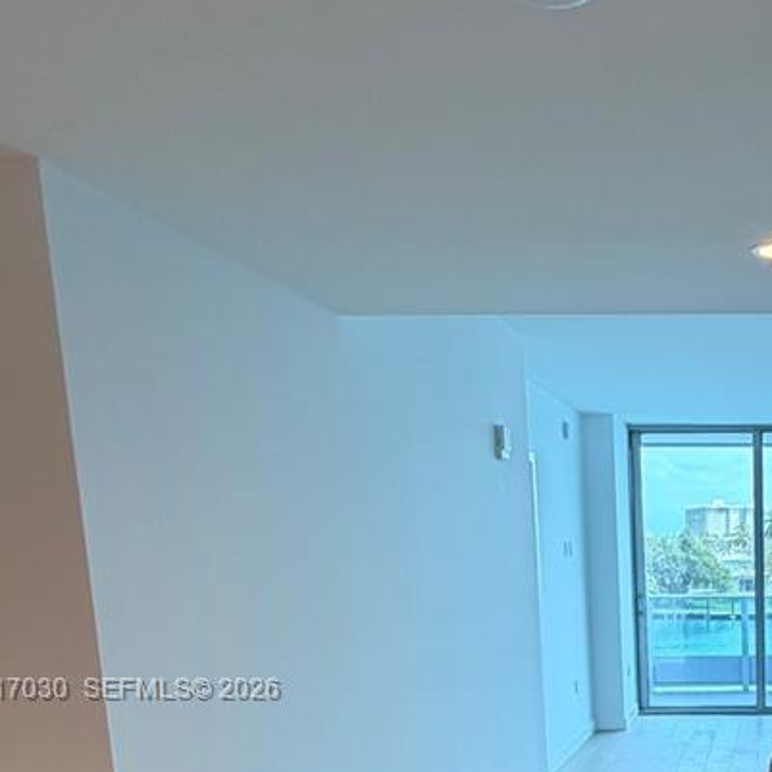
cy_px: 691
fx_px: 934
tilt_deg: -8.7
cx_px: 789
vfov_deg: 41.5
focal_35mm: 37
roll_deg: +0.6
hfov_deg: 39.2
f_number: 2.2
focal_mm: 2.22
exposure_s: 1/120
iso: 80
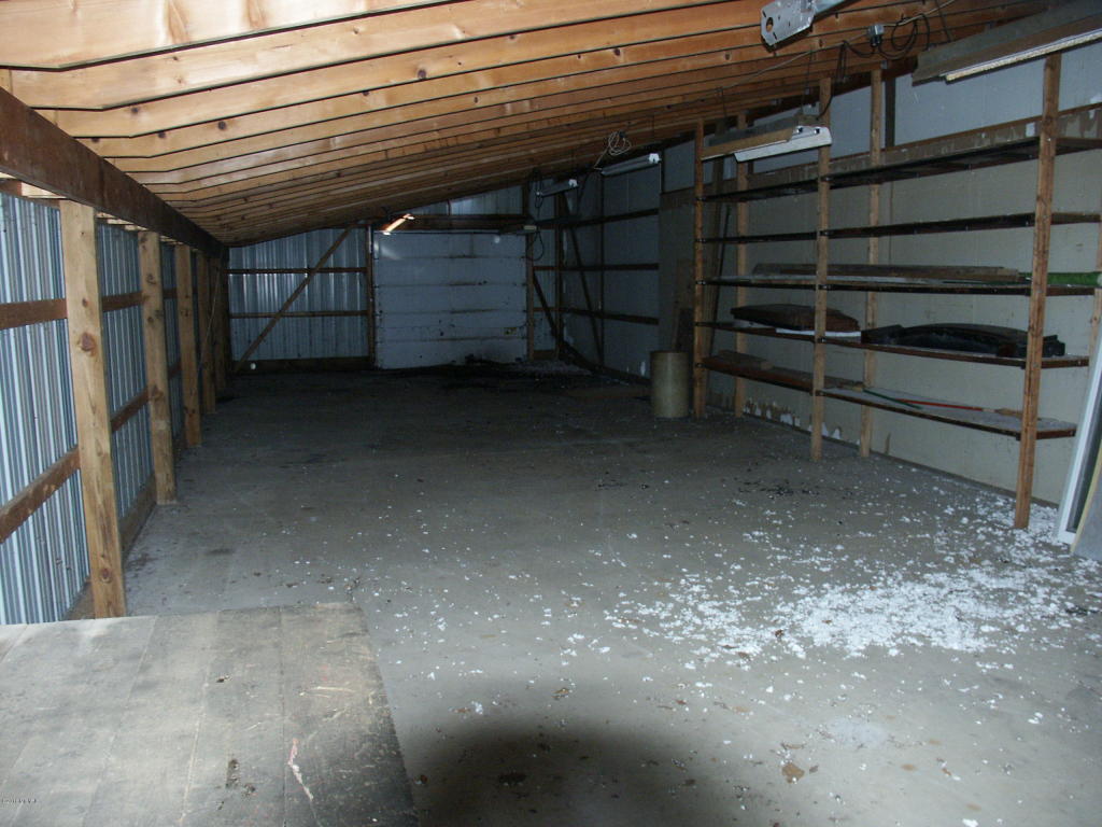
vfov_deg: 49.7
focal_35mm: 28
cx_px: 551
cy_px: 414
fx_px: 891
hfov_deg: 63.4
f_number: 2.8
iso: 200
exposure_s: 1/45
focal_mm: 7.21
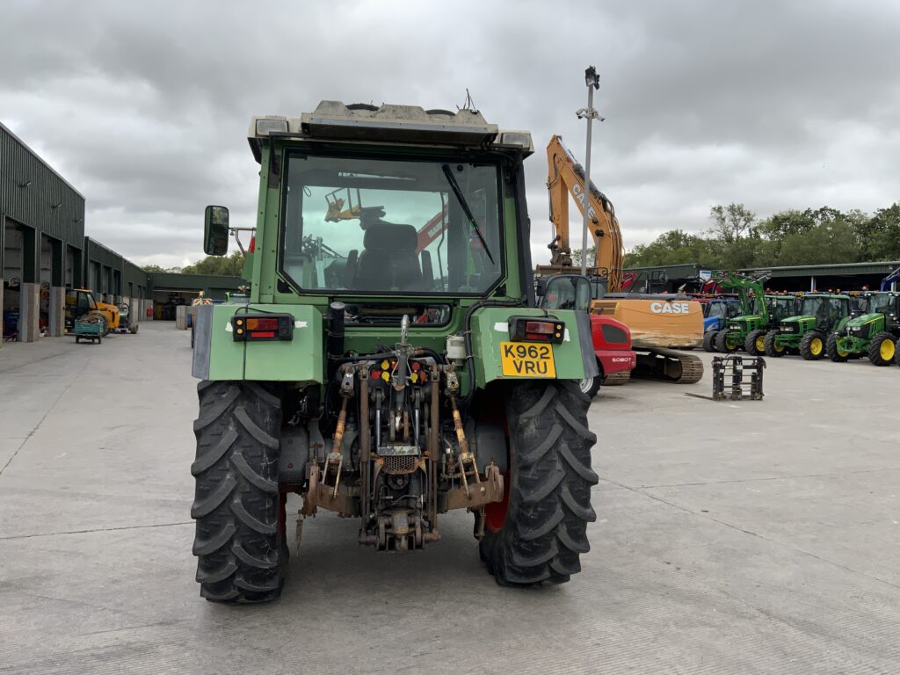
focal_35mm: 29
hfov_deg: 61.7
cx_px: 450
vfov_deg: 48.2
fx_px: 754
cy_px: 338
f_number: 1.8
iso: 16
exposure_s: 1/883
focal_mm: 3
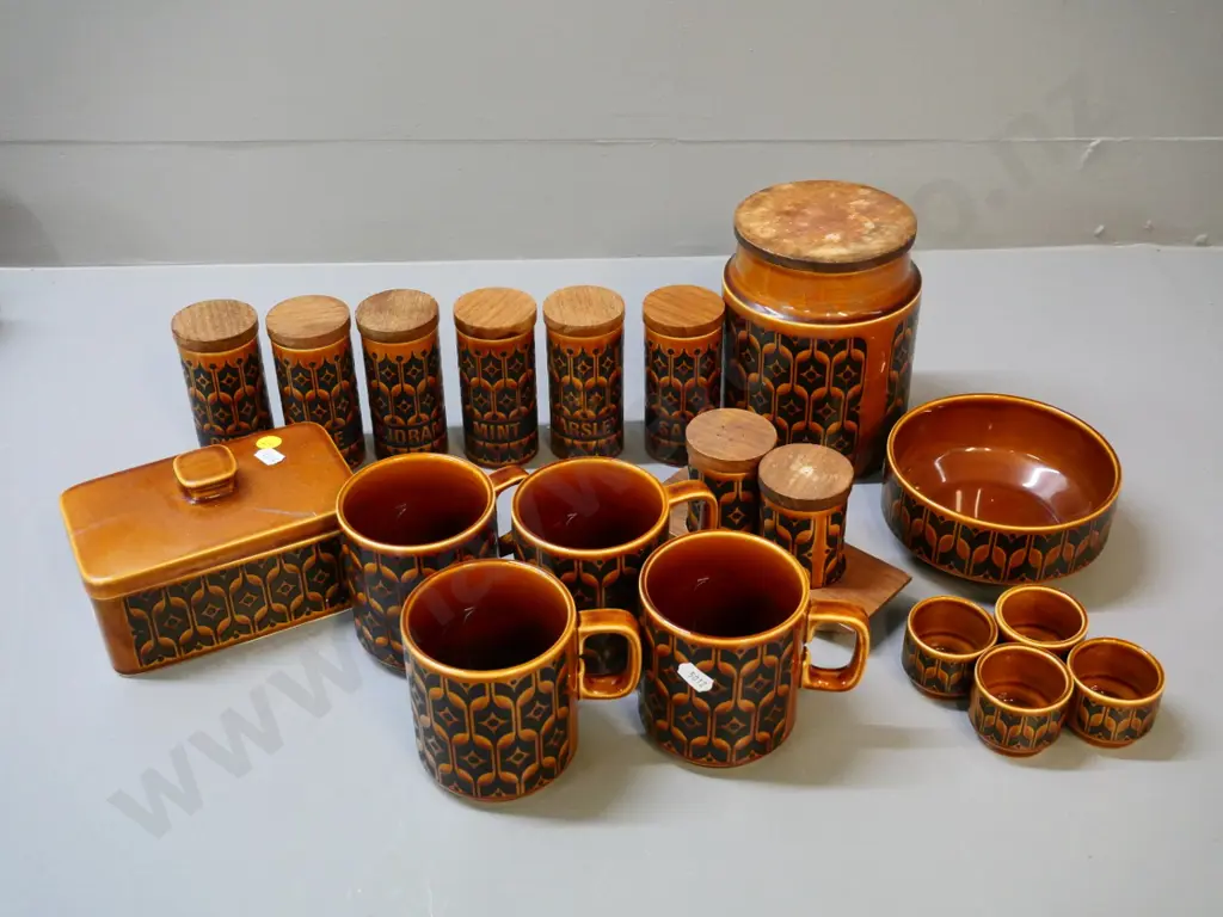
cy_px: 458
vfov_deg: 36.0
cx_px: 612
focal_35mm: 40
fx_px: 1413
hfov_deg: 46.8
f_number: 5.6
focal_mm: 20
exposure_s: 1/80
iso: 3200
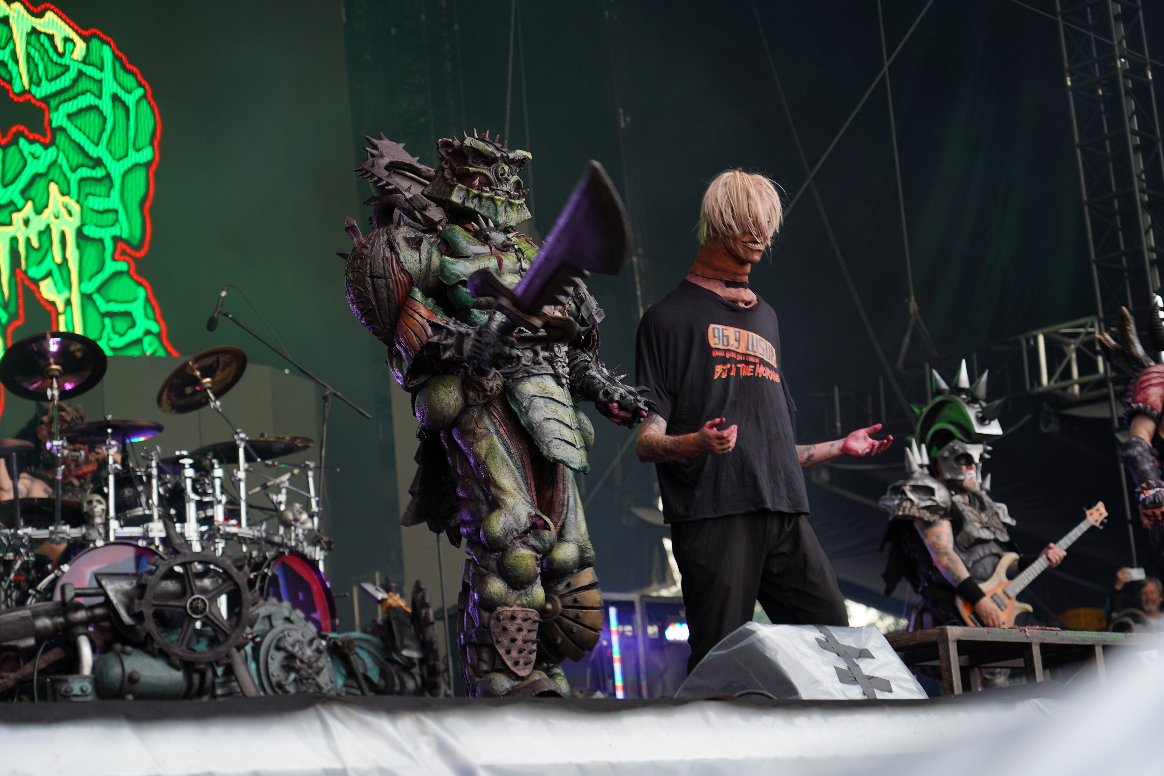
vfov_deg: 19.5
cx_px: 582
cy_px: 388
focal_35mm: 70
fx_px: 2263
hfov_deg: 28.8
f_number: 4
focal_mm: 70
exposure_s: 1/80
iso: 125
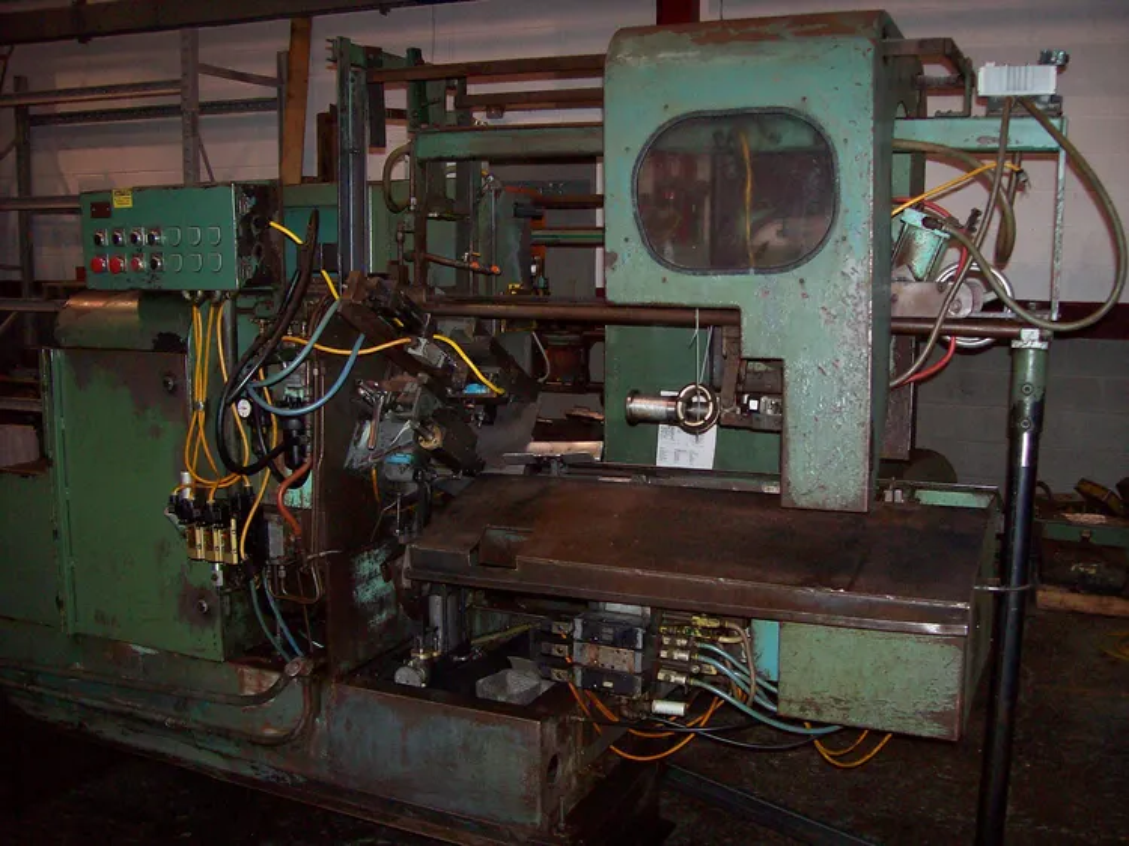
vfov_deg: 39.6
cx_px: 564
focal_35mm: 36
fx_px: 1174
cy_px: 423
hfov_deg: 51.4
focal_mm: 6
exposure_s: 1/64
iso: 140
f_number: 2.7
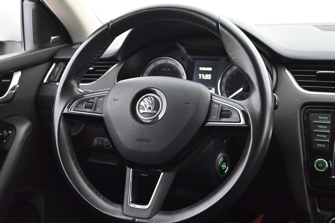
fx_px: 419
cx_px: 168
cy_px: 112
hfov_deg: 43.6
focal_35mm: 45
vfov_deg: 29.9
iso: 14400
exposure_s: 1/60
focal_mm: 45
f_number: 6
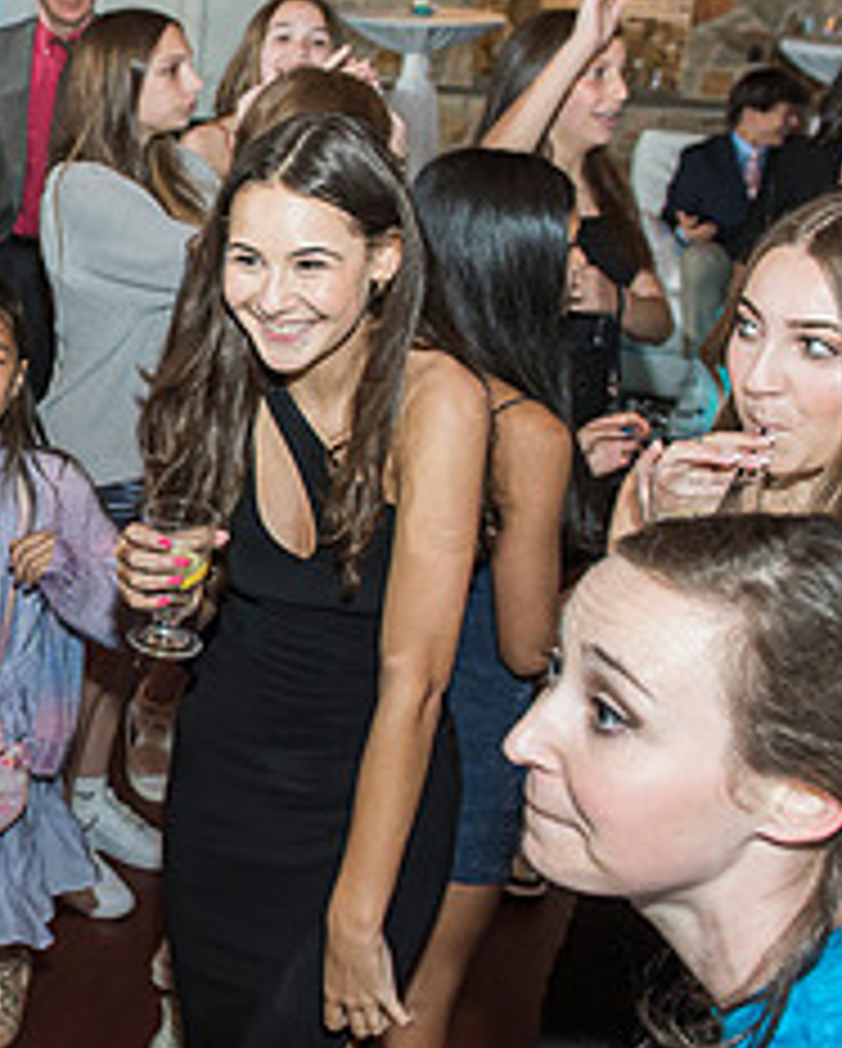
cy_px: 416
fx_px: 1741
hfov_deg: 24.6
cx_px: -171
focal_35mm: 56
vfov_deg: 33.4
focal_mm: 24
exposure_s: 1/125
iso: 800
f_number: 4
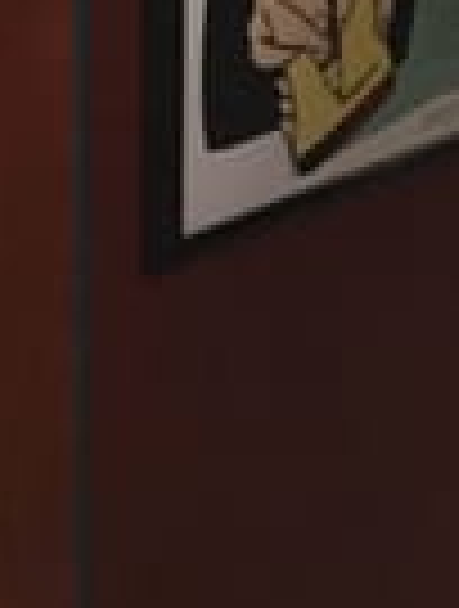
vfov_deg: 15.1
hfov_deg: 11.7
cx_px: 666
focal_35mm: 122
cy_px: -254
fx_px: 2147
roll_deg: -1.6
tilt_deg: -13.9
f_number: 2.4
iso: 160
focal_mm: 3.3
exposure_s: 1/30
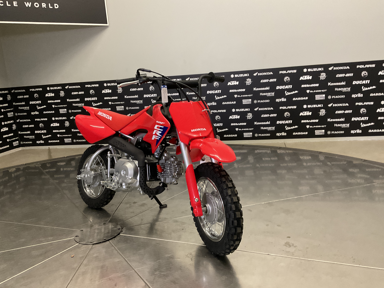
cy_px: 144
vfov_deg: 48.2
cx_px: 192
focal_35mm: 29
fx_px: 322
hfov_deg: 61.7
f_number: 1.8
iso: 200
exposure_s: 1/60
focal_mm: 3
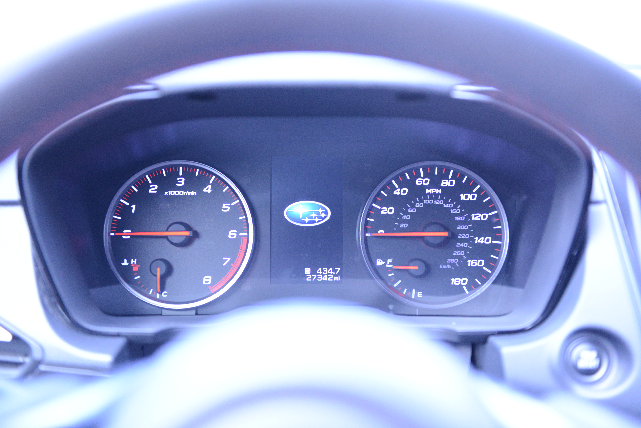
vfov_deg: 30.5
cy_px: 214
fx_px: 784
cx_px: 320
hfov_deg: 44.5
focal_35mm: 44
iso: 2800
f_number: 2.8
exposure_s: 1/250
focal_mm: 44
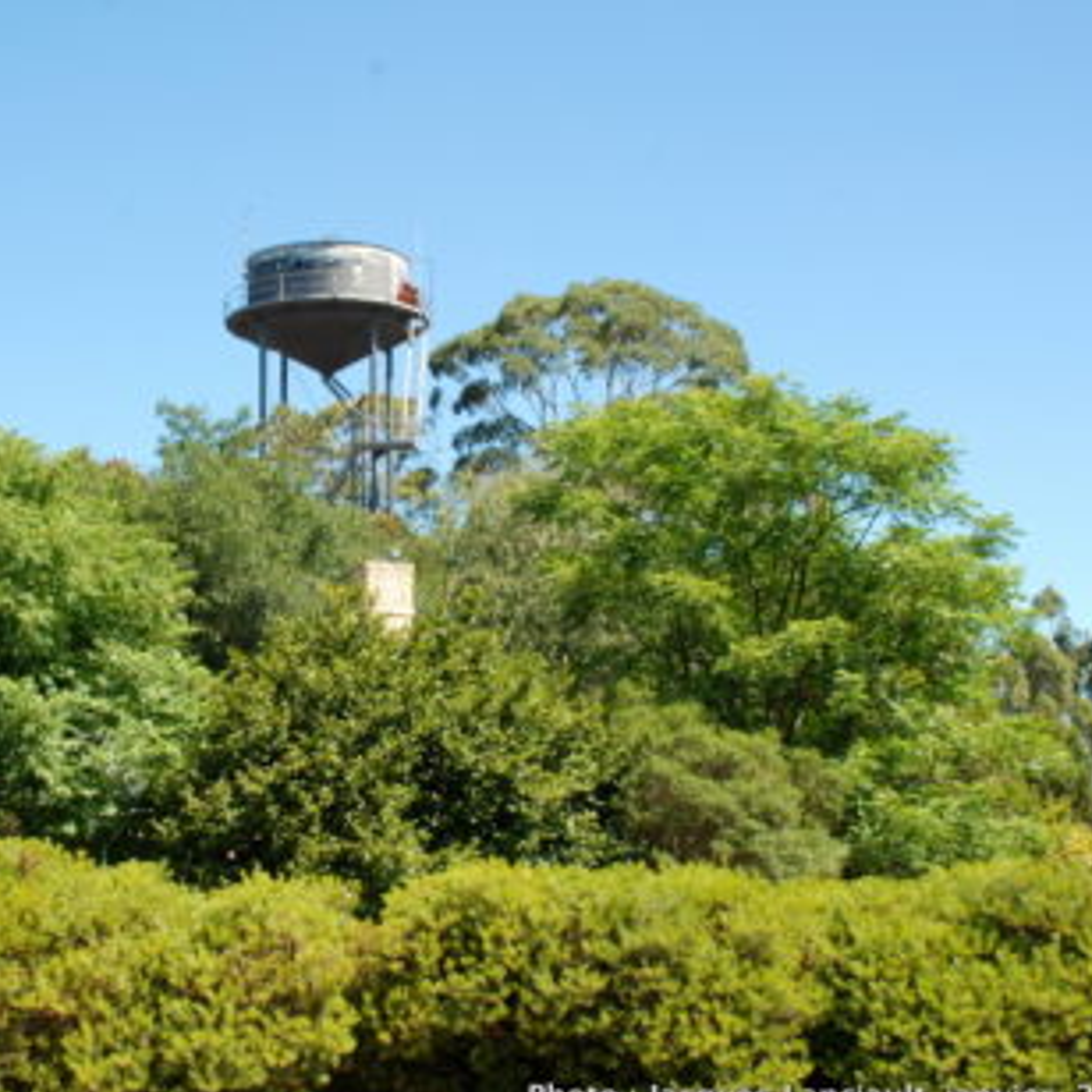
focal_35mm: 58
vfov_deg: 29.6
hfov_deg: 29.2
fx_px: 2070
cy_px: 555
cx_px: 312
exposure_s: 1/30
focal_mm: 28
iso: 100
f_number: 16
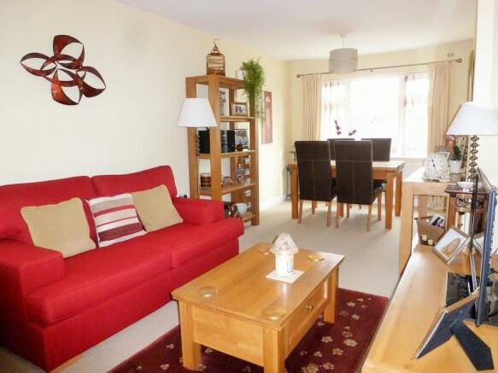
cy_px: 186
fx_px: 345
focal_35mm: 24
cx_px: 249
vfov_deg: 56.8
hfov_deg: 71.6
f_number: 3.3
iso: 500
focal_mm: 4.3
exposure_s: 1/60
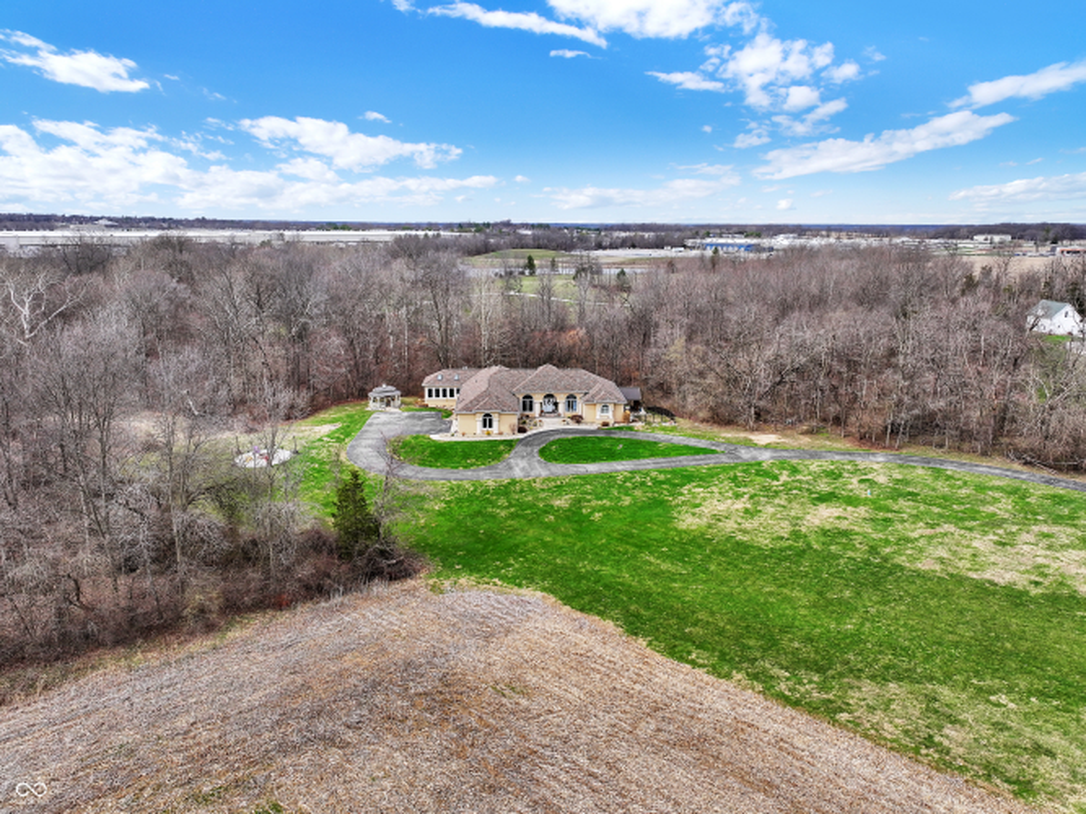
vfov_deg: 56.8
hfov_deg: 71.6
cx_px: 543
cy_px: 407
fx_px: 753
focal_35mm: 24
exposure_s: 1/1600
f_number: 2.8
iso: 110
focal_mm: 12.29
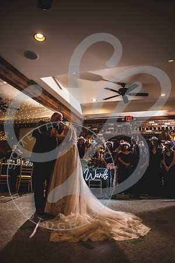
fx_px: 175
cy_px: 132
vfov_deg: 73.7
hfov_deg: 53.1
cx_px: 88
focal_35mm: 24
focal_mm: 24
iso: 400
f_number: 2.8
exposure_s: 1/100
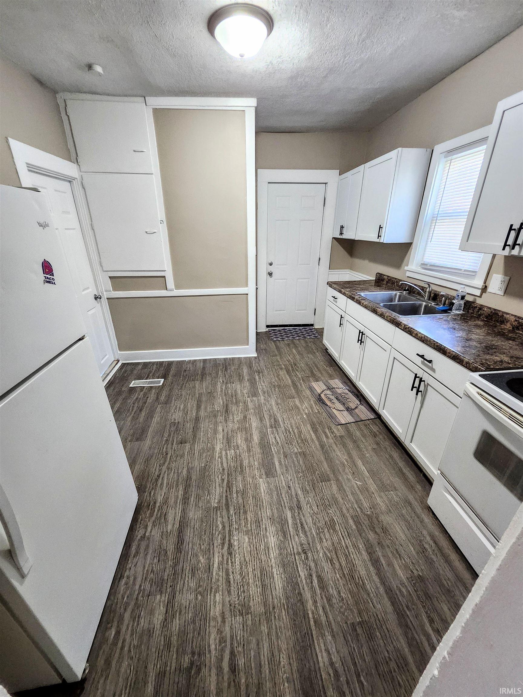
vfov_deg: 106.2
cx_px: 262
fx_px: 262
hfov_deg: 89.9
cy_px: 348
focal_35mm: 13
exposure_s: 1/60
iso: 320
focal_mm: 1.74
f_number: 2.2
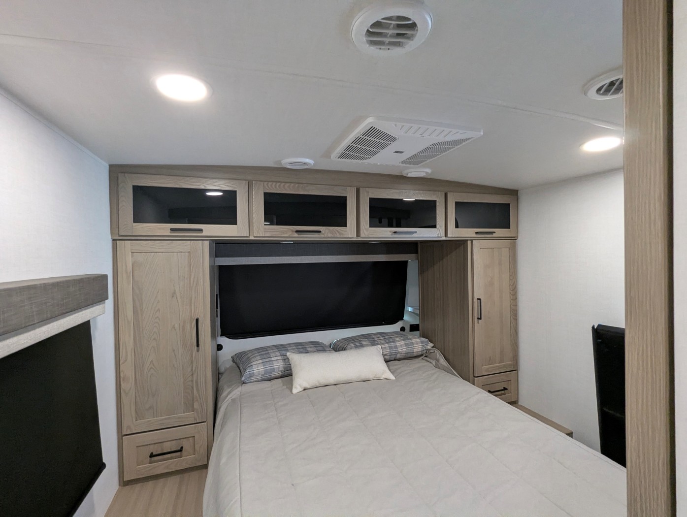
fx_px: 318
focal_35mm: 16
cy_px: 258
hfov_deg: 94.4
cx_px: 344
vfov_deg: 78.2
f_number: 2.2
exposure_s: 1/59
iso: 232
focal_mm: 2.35
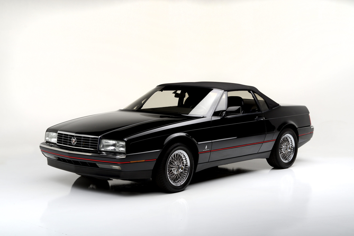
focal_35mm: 61
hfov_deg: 32.9
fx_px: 600
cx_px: 176
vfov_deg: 22.3
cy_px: 119
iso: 125
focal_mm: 60
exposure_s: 1/200
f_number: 8
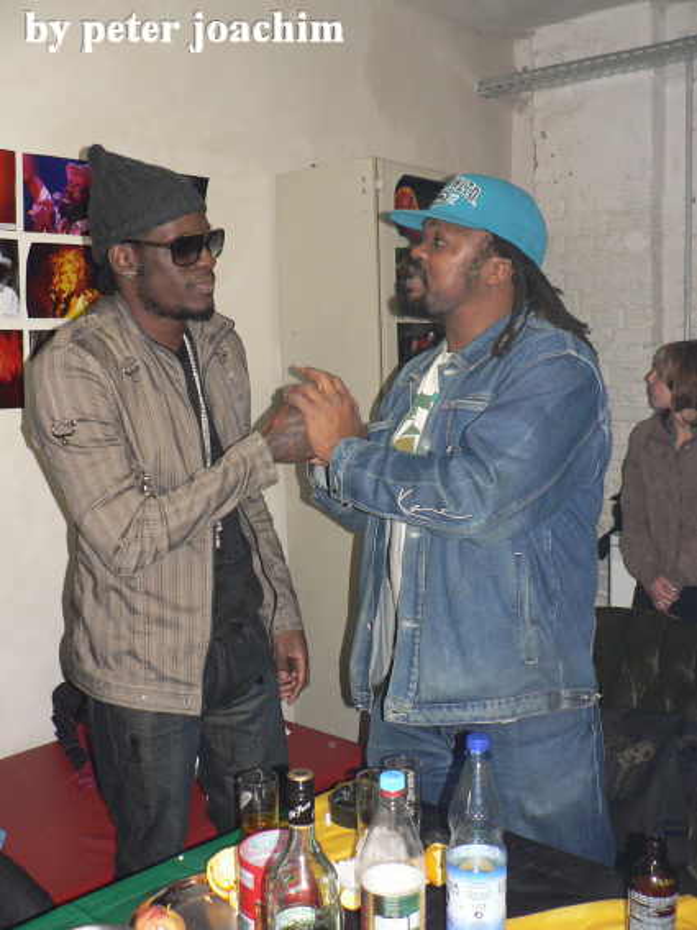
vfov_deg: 52.6
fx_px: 940
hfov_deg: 40.7
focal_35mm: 35
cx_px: 348
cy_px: 465
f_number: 2.8
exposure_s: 1/60
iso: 200
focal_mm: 6
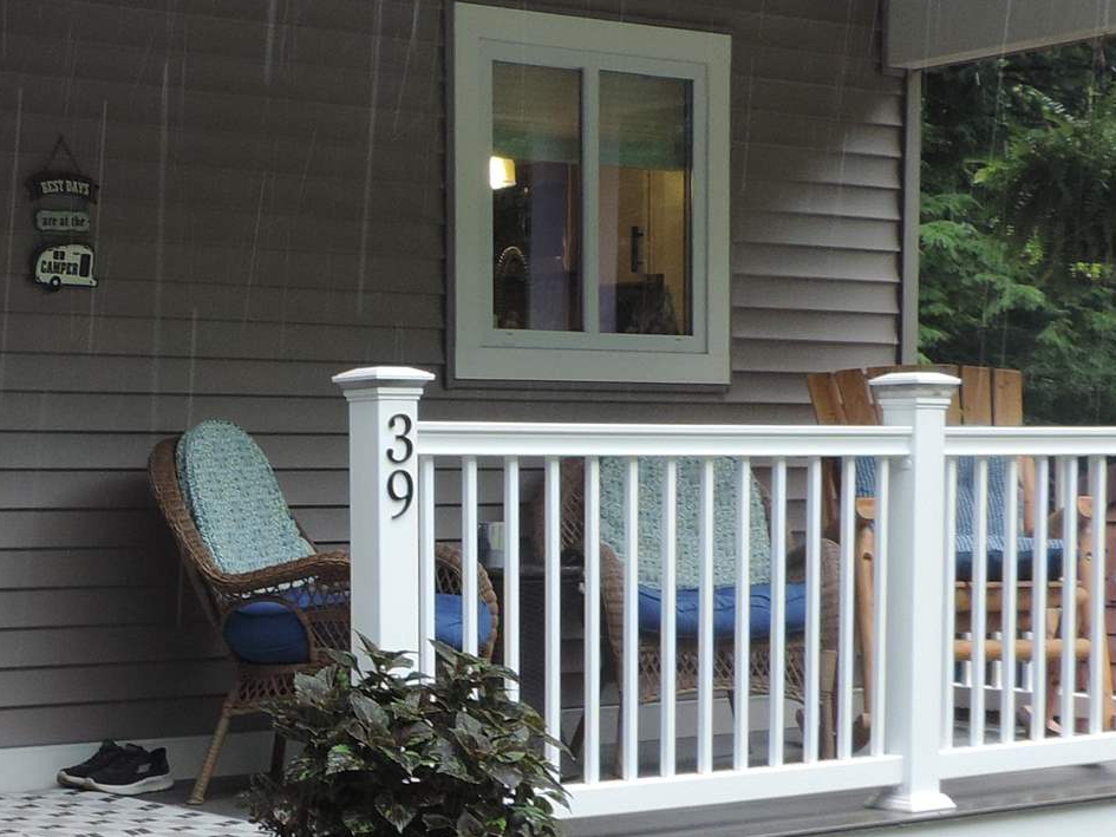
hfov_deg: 24.4
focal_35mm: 78
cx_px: 128
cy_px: 576
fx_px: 2515
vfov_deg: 18.8
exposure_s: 1/50
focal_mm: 4.3
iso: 80
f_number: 3
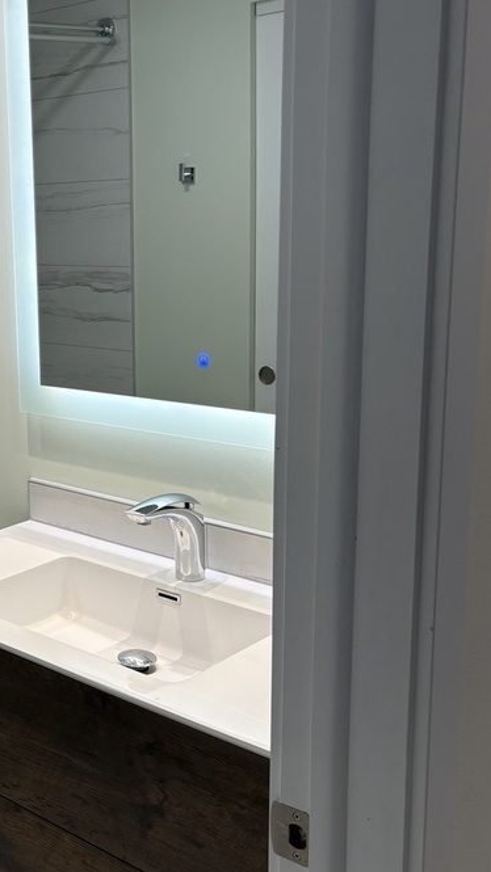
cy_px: 435
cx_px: -32
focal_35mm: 46
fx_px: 1065
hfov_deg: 24.4
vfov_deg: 44.6
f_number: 1.6
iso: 50
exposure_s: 1/120
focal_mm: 5.96
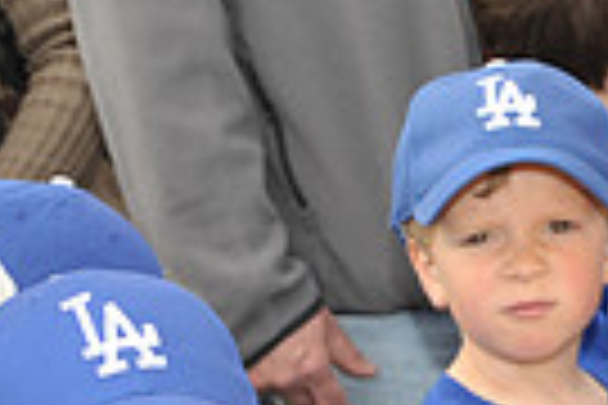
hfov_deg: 8.7
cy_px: 801
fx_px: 4002
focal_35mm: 237
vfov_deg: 5.7
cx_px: 95
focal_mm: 55
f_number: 8
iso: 400
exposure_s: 1/250
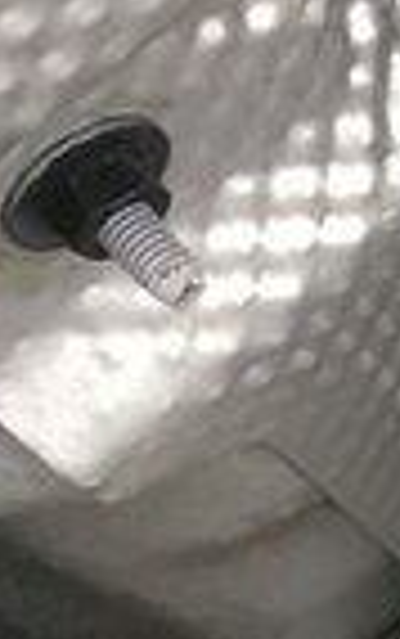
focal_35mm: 143
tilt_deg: +4.9
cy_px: 560
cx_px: 1362
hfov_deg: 7.6
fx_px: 2489
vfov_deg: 14.5
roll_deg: -5.2
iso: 64
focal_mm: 4.15
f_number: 2.2
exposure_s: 1/33
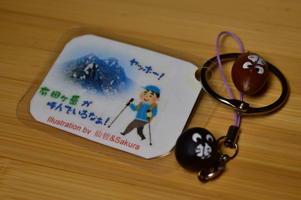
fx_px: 501
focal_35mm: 60
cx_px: 150
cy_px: 100
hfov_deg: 33.4
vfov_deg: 22.6
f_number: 8
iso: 400
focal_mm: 60
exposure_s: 1/100
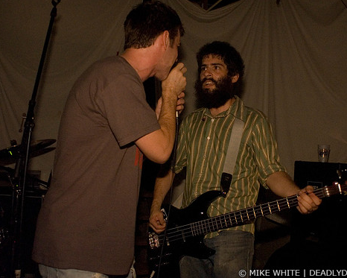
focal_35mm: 35
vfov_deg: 42.2
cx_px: 188
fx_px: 360
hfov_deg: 51.5
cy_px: 136
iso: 1600
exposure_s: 1/30
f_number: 2.8
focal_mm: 20
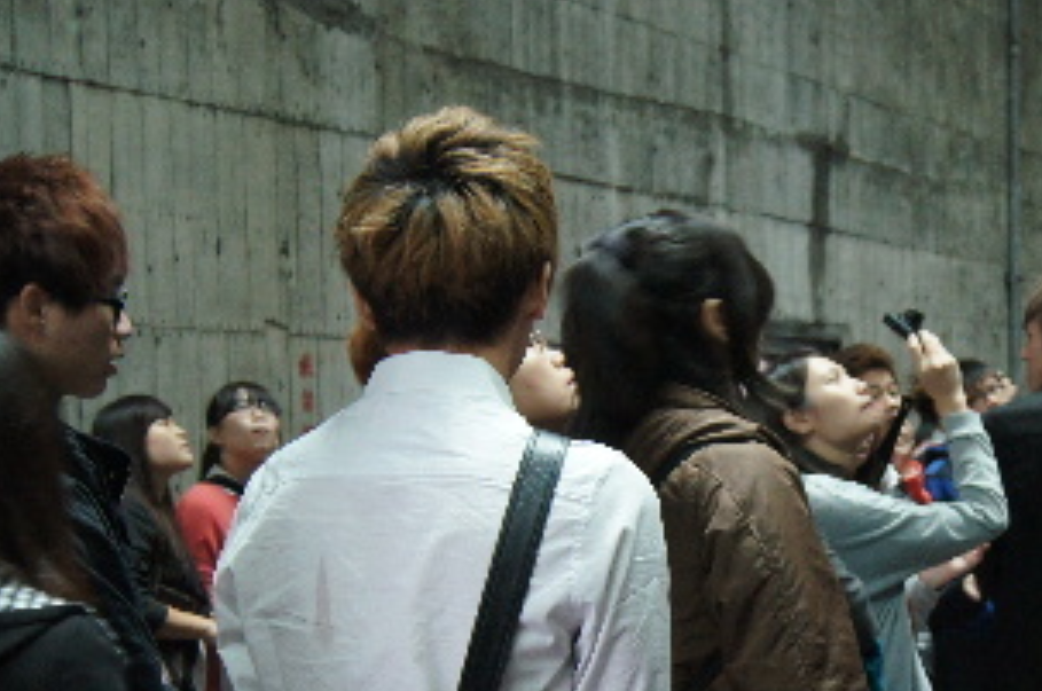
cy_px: 682
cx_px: 801
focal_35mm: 76
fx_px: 2196
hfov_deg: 26.3
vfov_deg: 17.5
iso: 1600
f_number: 4
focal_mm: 24
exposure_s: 1/15
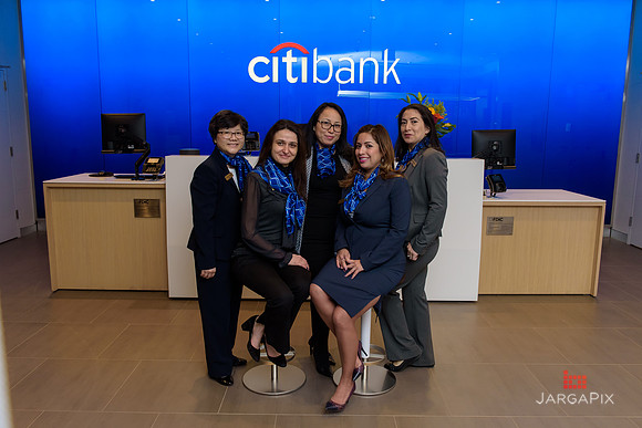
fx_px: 517
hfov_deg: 63.6
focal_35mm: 29
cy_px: 214
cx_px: 321
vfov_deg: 45.0
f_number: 8
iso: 1600
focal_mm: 29
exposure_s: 1/125
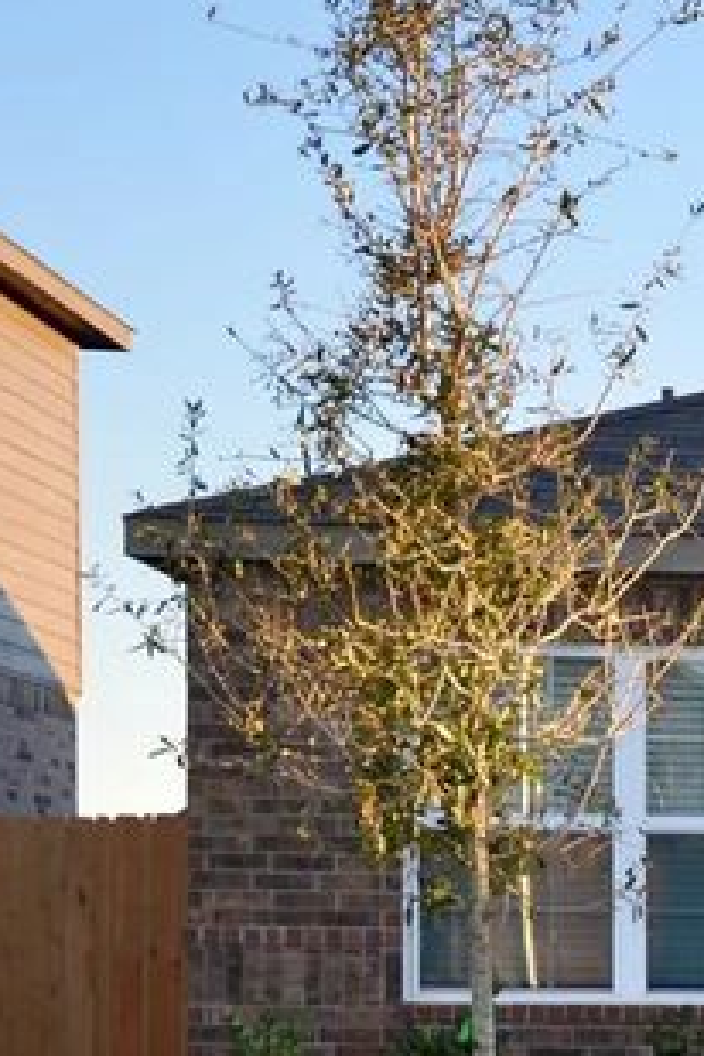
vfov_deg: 15.6
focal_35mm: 129
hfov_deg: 9.5
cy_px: 1070
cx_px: 1664
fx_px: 3784
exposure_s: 1/250
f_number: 4
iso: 200
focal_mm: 26
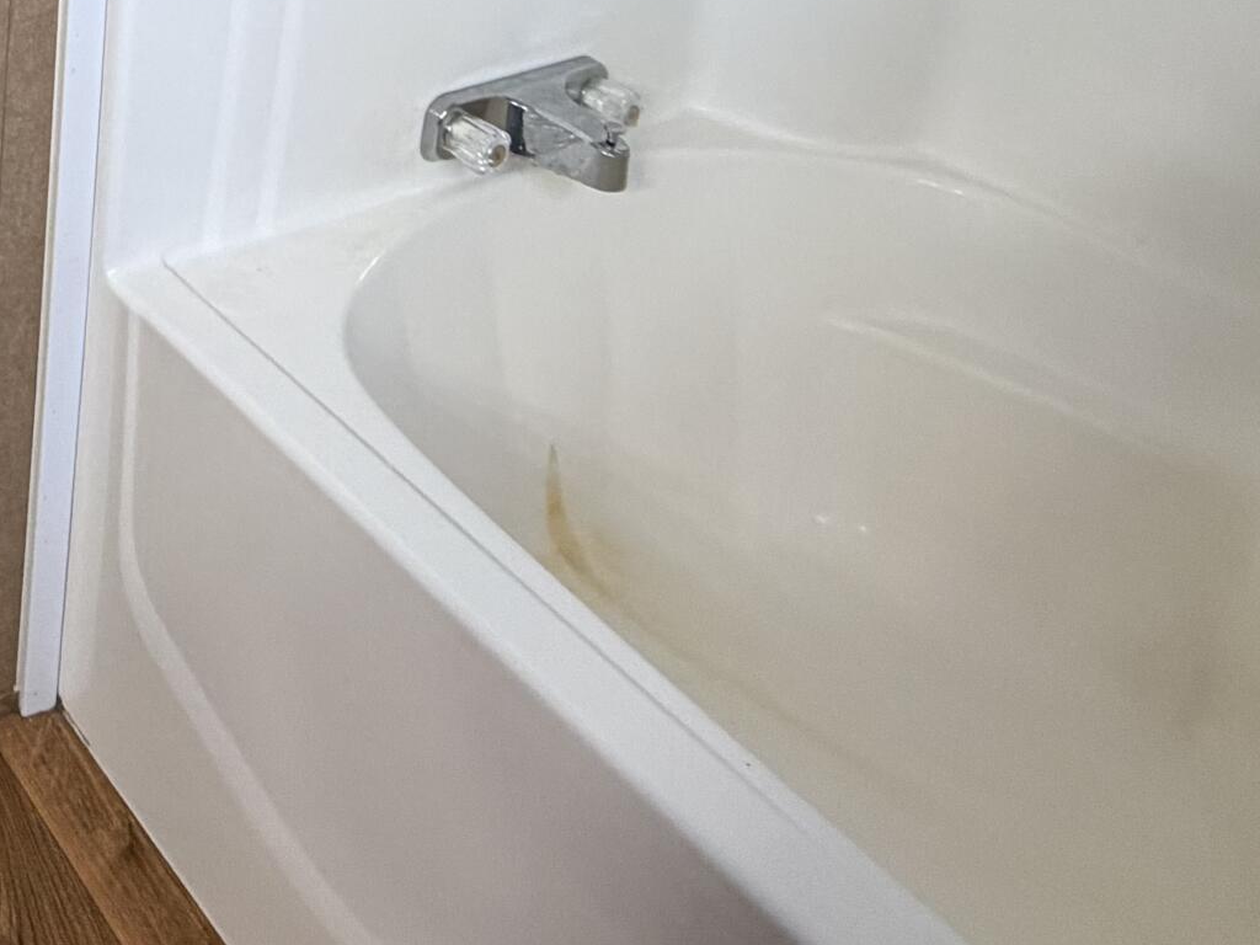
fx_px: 1492
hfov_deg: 38.6
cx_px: -94
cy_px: -268
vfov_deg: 28.9
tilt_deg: -14.7
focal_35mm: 41
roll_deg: -1.6
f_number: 2.2
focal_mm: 2.22
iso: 200
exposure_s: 1/60
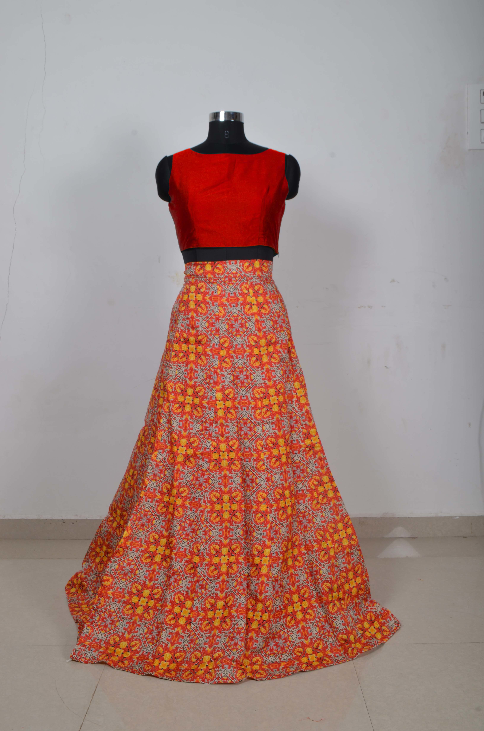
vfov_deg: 57.3
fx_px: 668
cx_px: 242
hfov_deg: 39.8
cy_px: 366
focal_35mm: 33
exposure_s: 1/160
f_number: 11
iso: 100
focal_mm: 22
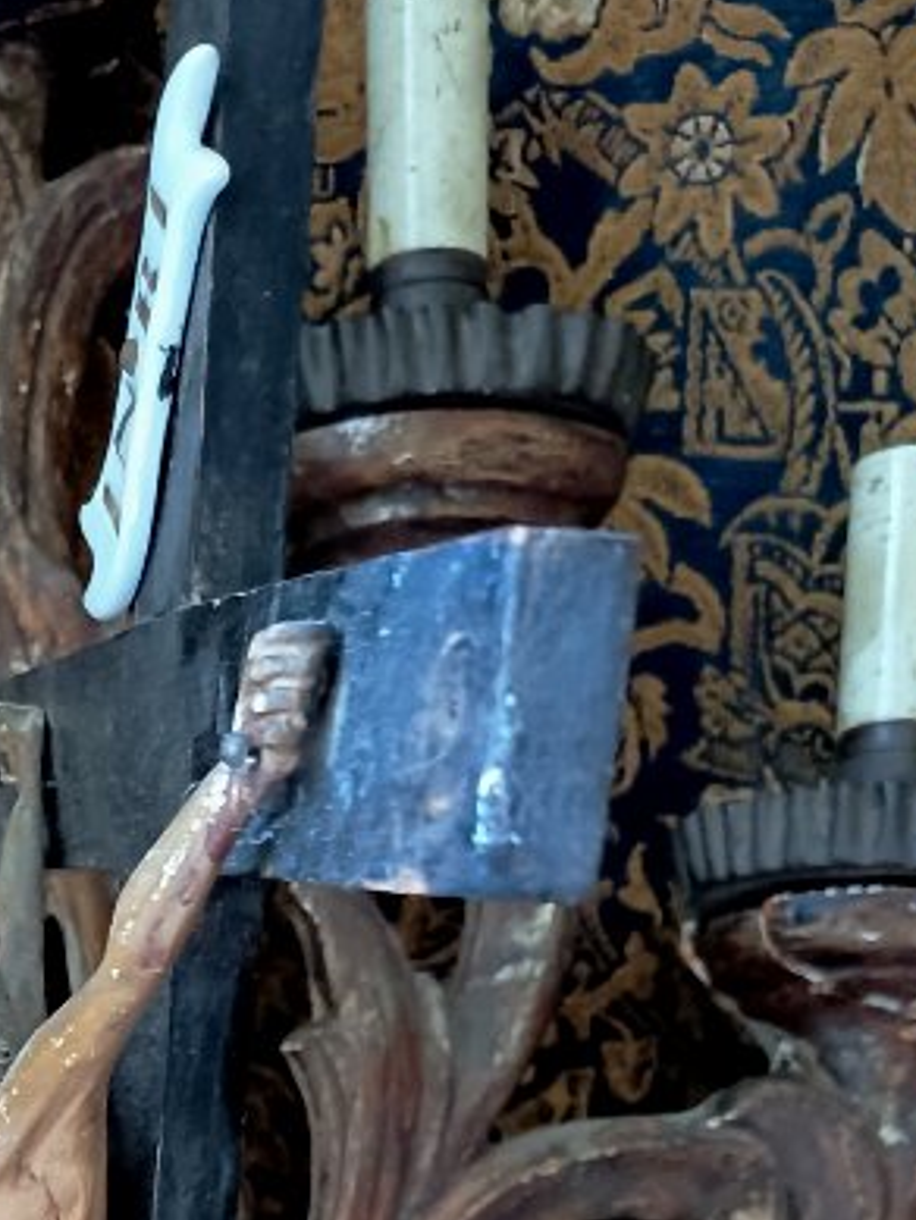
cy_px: 1659
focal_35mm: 74
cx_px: -85
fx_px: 2609
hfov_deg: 19.1
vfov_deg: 22.9
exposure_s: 1/16.7
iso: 3325
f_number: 1.7
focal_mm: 5.24
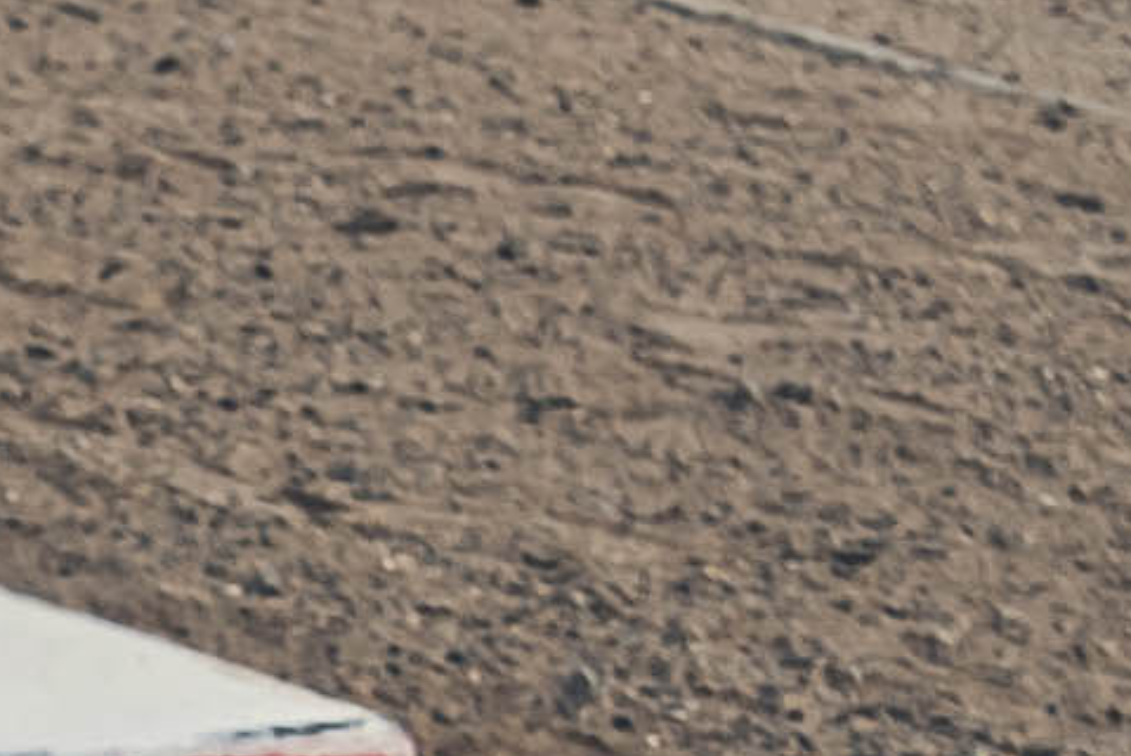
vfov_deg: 6.6
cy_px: 2282
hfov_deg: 8.8
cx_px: -2352
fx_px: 5973
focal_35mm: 190
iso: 100
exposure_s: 1/200
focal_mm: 26
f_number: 5
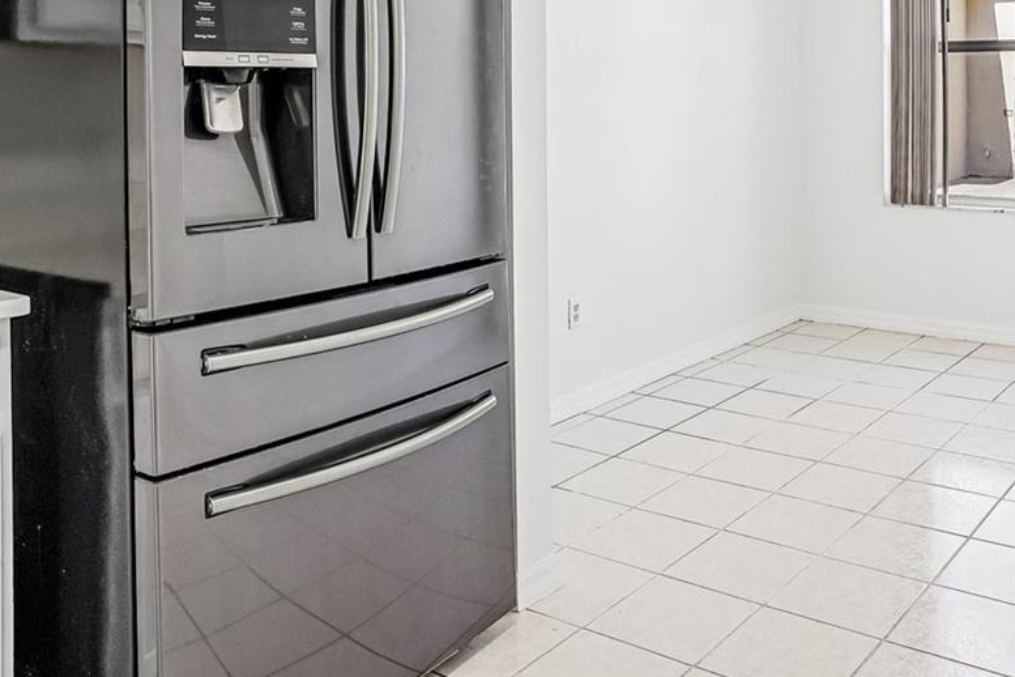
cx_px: 728
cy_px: 81
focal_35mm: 35
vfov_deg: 35.8
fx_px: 987
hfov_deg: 52.6
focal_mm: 17
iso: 250
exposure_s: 1/30
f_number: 9
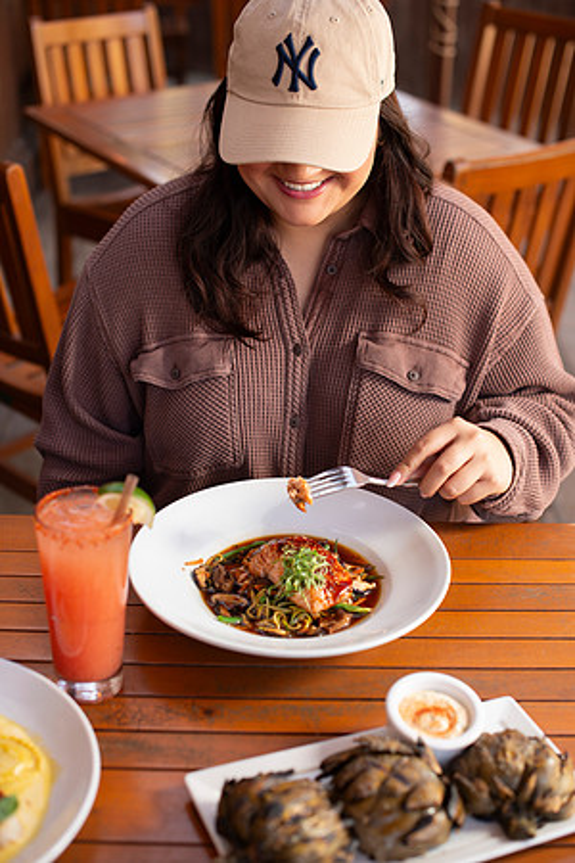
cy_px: 432
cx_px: 288
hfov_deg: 27.0
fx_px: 1198
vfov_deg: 39.6
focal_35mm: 50
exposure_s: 1/200
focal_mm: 50
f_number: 2.8
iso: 200
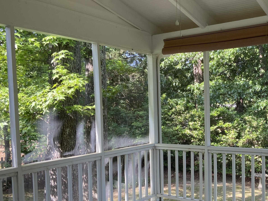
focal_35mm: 42
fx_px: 325
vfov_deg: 34.2
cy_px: 121
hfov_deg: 43.7
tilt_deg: -3.8
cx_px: 193
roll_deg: +0.9
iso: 32
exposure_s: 1/122
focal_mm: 4.25
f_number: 1.8
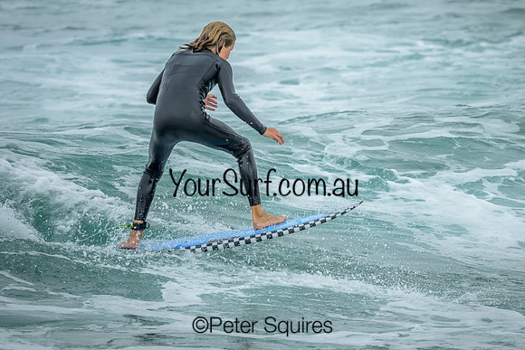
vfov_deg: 1.3
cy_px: 134
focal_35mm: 1055
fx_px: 15388
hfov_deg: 2.0
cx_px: 248
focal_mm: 800
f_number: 6.3
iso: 320
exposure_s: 1/2000
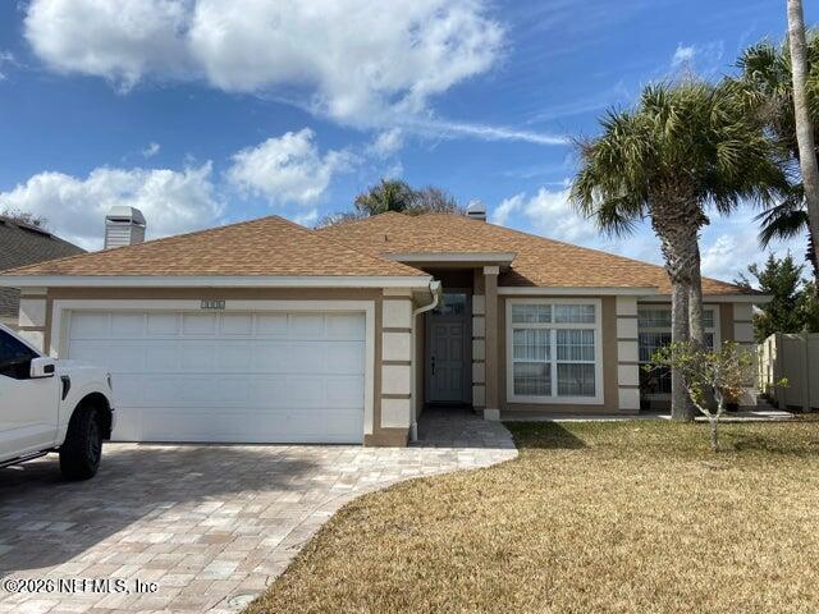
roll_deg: -1.3
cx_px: 410
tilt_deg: +4.0
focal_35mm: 26
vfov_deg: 53.1
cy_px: 307
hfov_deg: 67.3
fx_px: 615
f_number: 1.8
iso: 32
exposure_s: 1/4115
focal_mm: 4.25
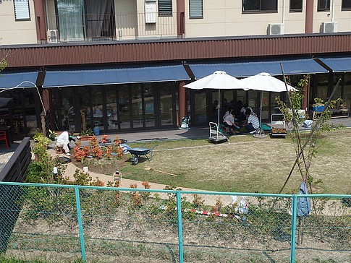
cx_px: 176
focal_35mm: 46
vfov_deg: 31.5
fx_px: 467
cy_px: 132
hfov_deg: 41.2
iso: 100
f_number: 3.2
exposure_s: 1/2000
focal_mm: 8.3
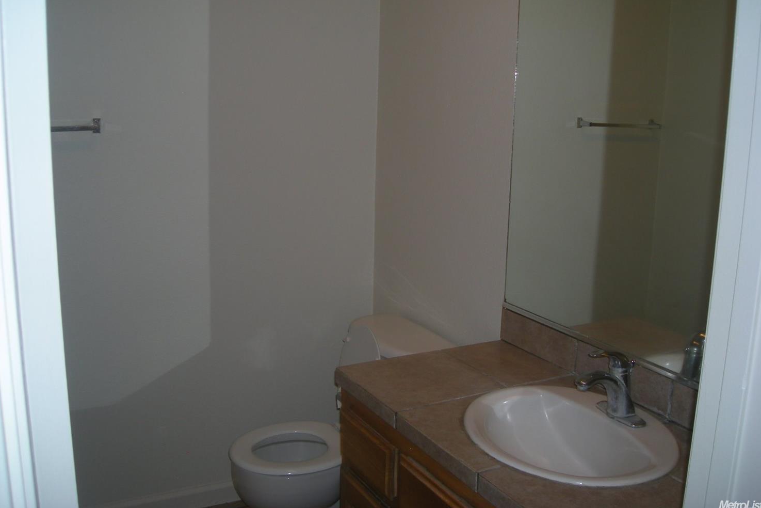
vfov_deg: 35.9
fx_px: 782
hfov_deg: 51.9
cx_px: 383
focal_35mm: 37
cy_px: 220
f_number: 2.8
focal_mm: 5.7
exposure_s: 1/30
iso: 50
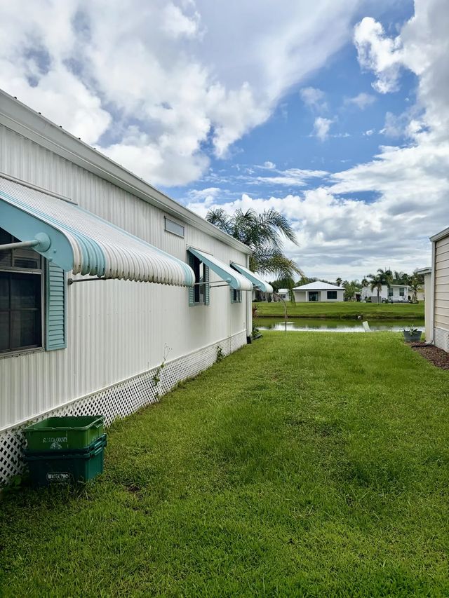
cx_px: 224
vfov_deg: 67.3
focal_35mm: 26
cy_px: 299
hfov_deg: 53.1
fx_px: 450
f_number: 1.6
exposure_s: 1/7813
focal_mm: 5.96
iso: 50
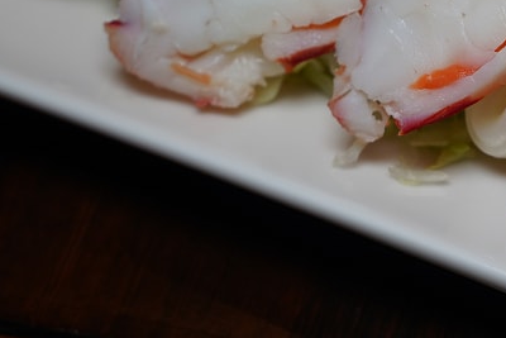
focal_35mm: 132
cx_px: 576
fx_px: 1856
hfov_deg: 15.1
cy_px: -108
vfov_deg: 10.2
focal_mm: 44
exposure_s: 1/160
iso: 100
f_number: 6.3
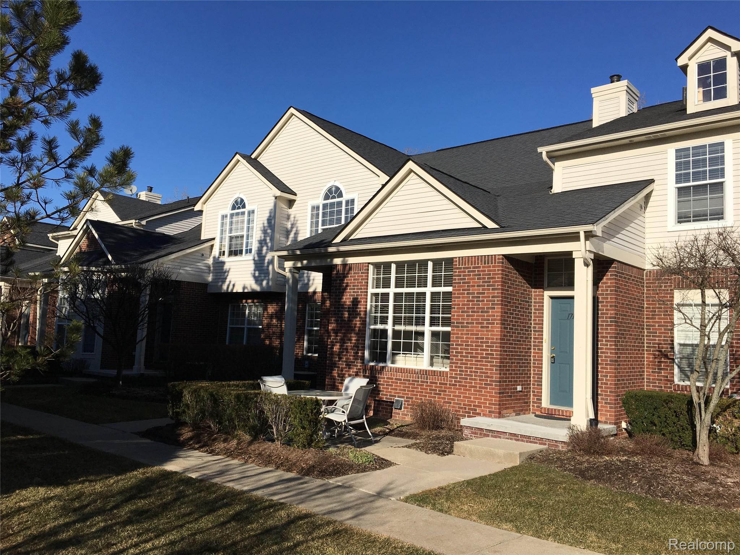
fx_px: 620
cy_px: 278
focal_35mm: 29
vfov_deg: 48.2
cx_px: 370
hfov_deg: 61.7
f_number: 2.2
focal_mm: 4.15
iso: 25
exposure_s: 1/3077
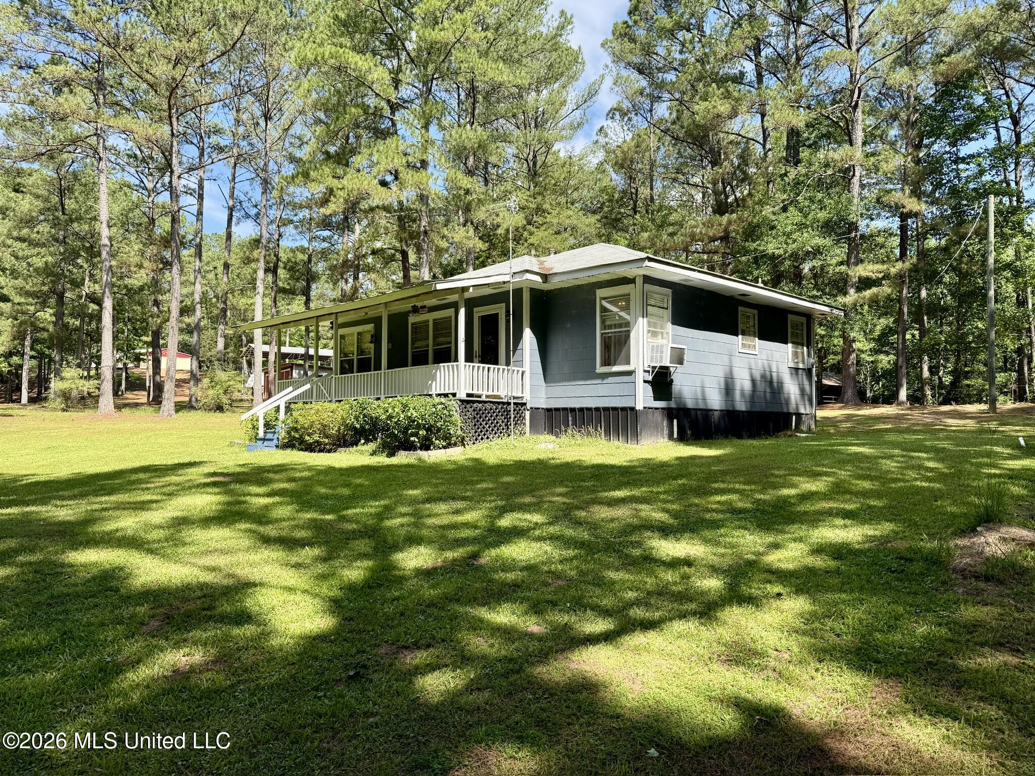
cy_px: 388
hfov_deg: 71.6
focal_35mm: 24
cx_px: 518
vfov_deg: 56.8
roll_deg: +0.1
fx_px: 718
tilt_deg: +4.7
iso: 80
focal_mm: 6.76
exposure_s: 1/1437
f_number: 1.78
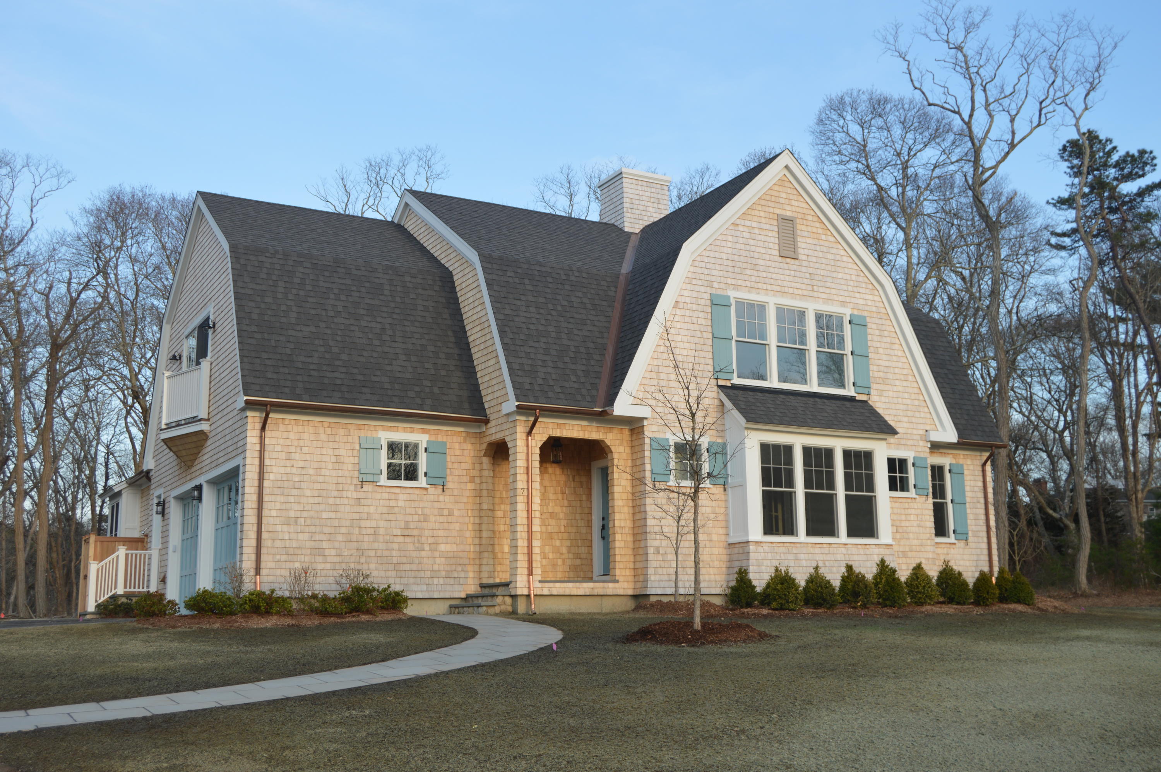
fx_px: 1160
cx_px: 580
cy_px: 386
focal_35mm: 36
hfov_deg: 53.2
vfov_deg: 36.8
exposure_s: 1/125
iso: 100
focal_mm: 24
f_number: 5.6
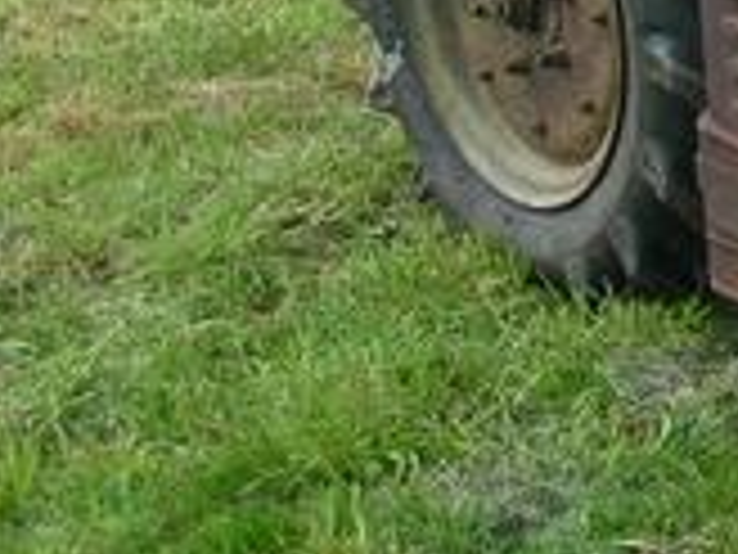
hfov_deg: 13.4
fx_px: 2921
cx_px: 1184
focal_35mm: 137
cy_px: -446
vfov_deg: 10.2
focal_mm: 5.8
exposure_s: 1/300
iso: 50
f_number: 2.8
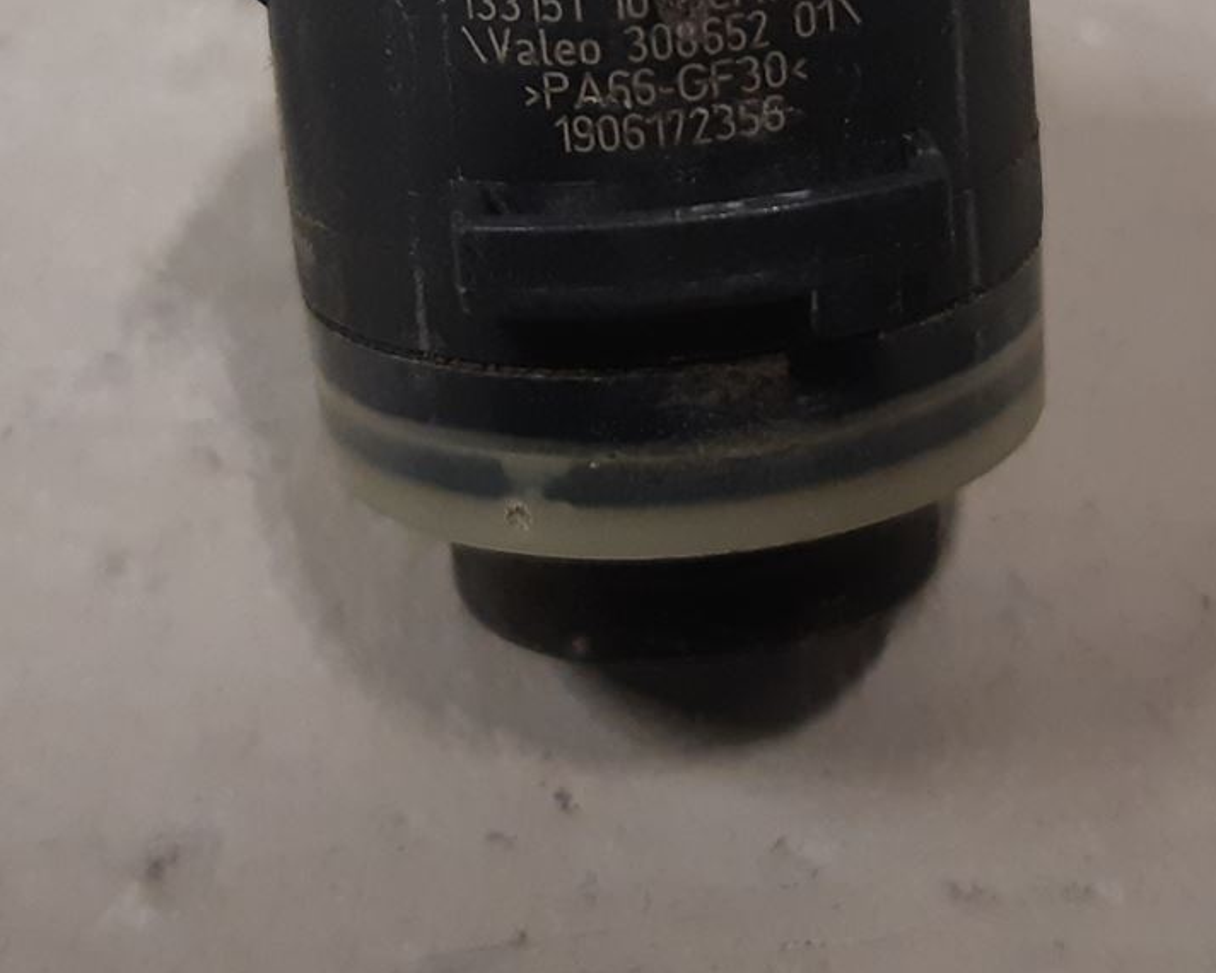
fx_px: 2628
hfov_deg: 26.0
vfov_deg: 20.2
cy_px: -32
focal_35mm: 73
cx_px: 654
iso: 200
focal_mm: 3.93
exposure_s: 1/50
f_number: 1.7
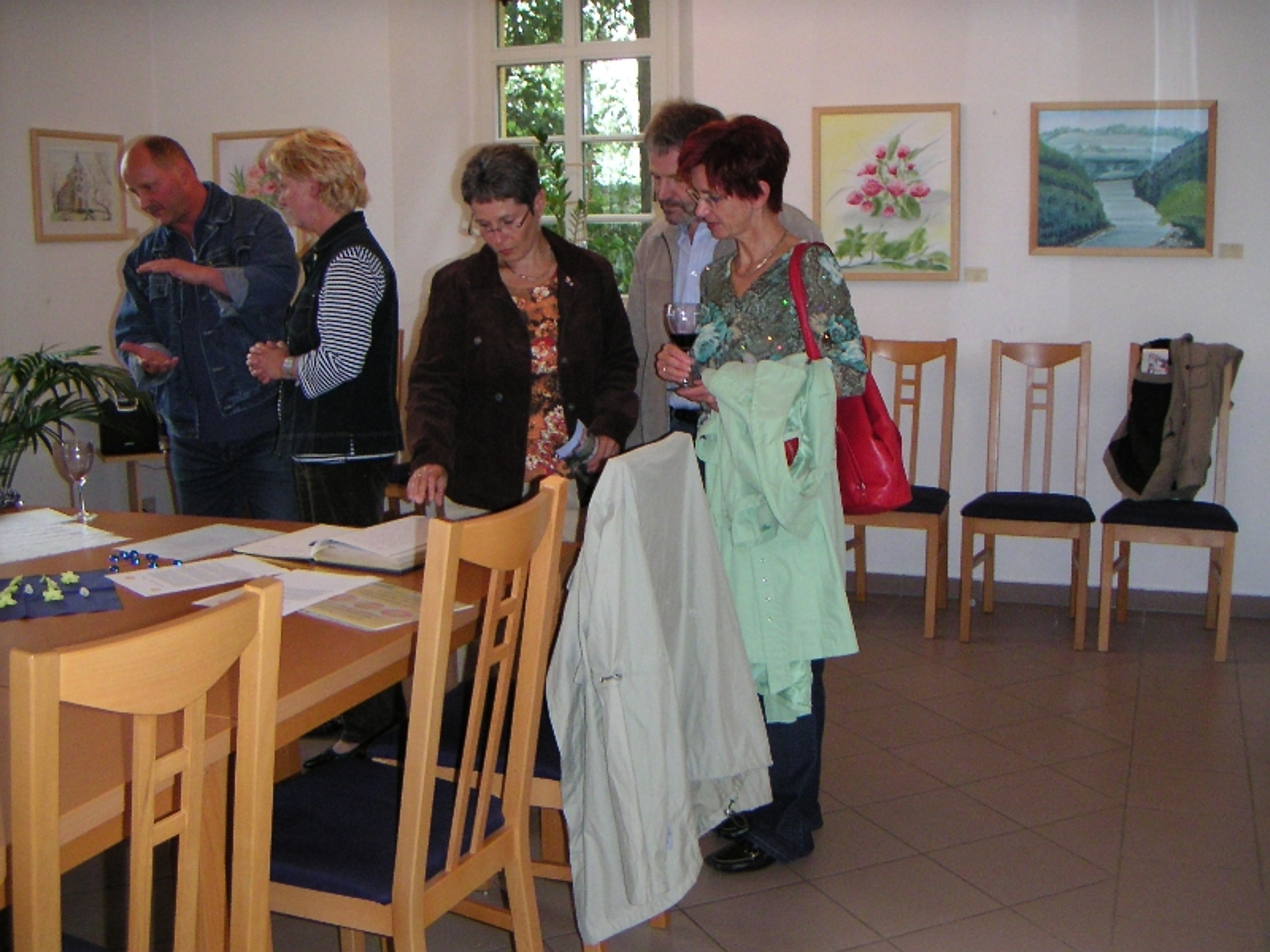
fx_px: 1357
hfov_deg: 50.1
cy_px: 476
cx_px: 635
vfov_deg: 38.7
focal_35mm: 37
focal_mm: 4.9
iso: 200
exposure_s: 1/45
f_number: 2.8
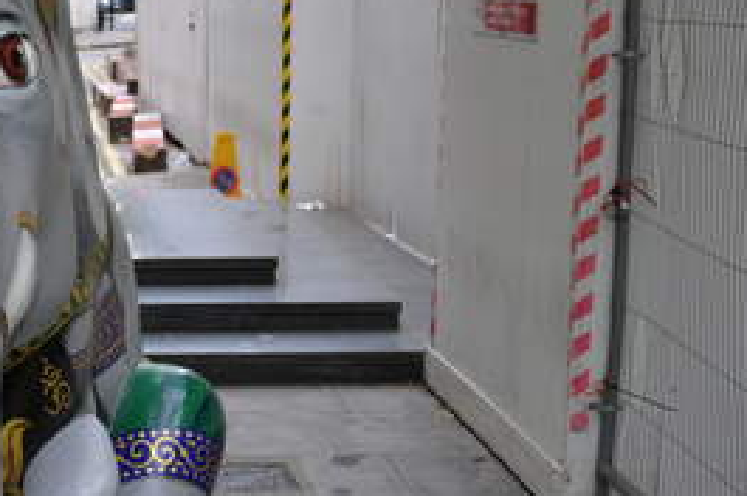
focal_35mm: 87
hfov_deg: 21.9
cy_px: 314
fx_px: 1803
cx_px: -110
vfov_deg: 15.6
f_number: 3.8
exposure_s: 1/40
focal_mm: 24
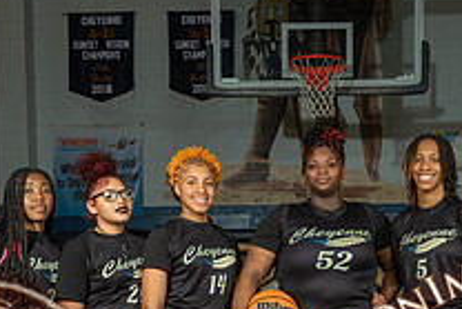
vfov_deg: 17.9
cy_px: 359
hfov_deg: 27.6
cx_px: 279
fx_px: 937
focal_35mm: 73
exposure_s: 1/200
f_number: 8
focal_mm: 24
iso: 160
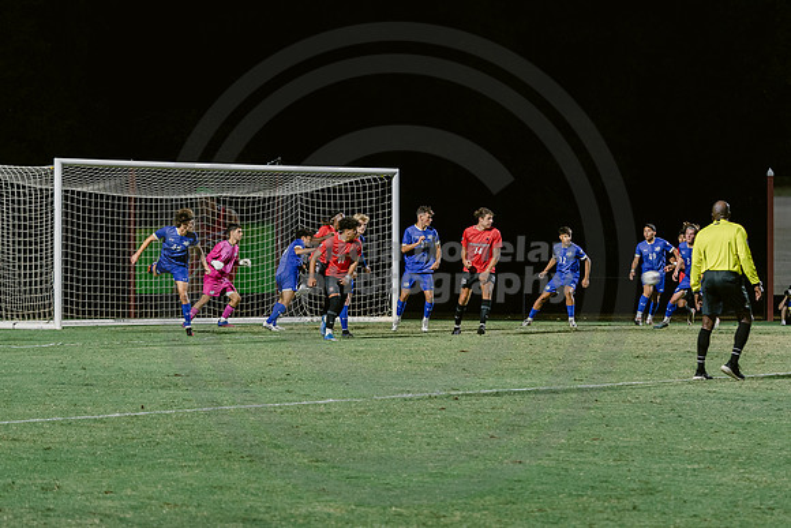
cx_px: 245
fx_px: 2959
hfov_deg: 15.2
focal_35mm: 135
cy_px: 280
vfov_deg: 10.2
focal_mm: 90
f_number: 3.5
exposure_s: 1/160
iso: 2000
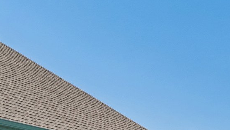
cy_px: 214
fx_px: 354
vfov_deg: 17.8
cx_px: 188
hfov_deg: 34.8
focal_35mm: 58
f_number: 9
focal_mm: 10
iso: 100
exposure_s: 1/500
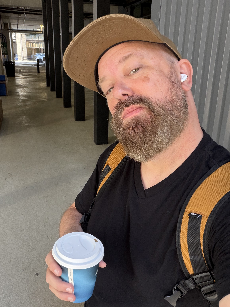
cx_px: 115
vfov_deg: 60.0
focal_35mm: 30
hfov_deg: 46.8
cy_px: 154
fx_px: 266
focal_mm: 2.71
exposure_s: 1/121
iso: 50
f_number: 1.9
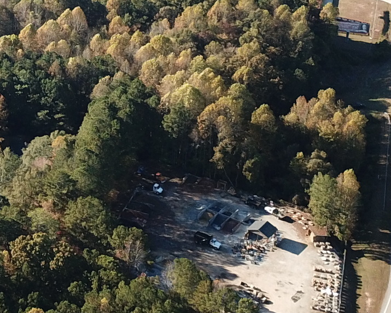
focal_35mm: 109
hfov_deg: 16.1
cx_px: -192
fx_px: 1261
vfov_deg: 13.4
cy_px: -142
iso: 100
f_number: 2.2
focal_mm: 4.73
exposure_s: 1/480
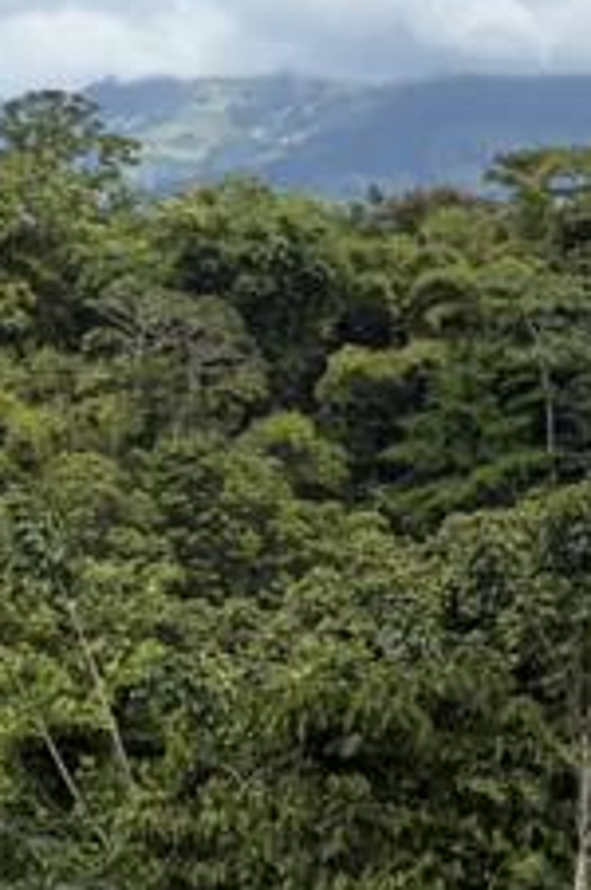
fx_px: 5681
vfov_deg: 9.0
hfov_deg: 5.9
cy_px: 453
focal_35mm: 230
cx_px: -280
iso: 50
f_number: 1.6
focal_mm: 5.96
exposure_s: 1/3831
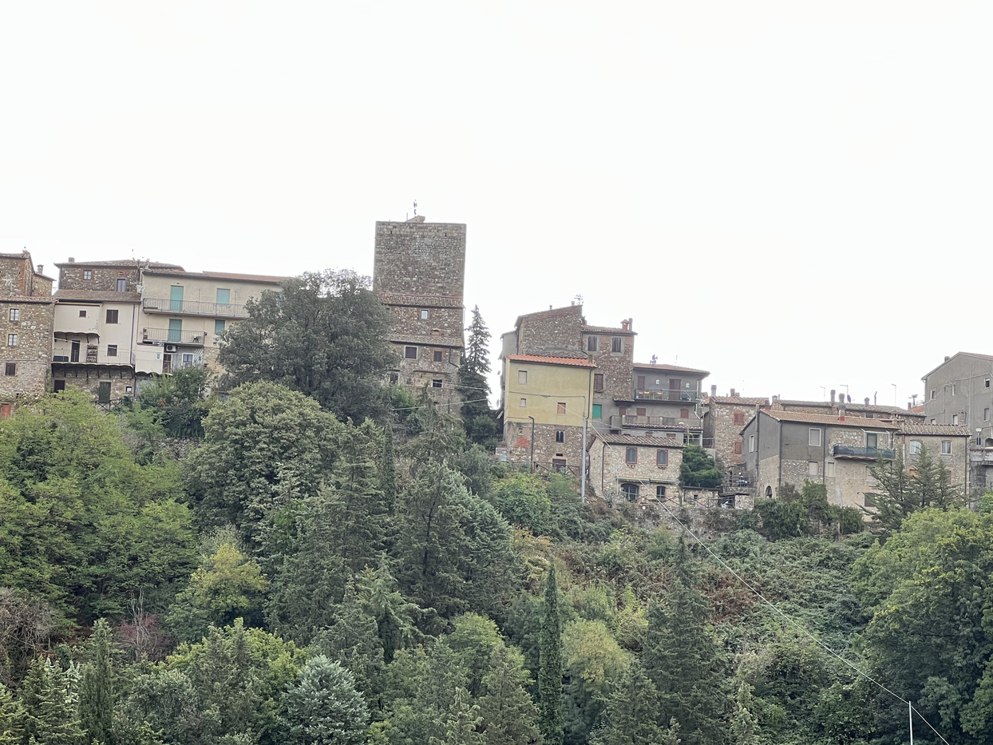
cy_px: 383
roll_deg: -1.6
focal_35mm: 99
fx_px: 2840
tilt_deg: +9.5
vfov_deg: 14.9
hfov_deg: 19.8
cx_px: 594
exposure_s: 1/122
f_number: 2.8
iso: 32
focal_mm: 9
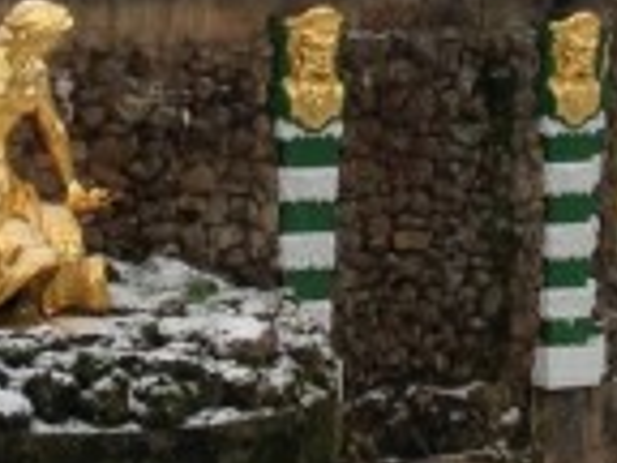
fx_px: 4189
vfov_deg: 6.0
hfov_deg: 8.4
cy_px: -780
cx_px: 189
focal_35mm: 235
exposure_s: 1/144
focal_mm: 4.13
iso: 50
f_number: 2.4
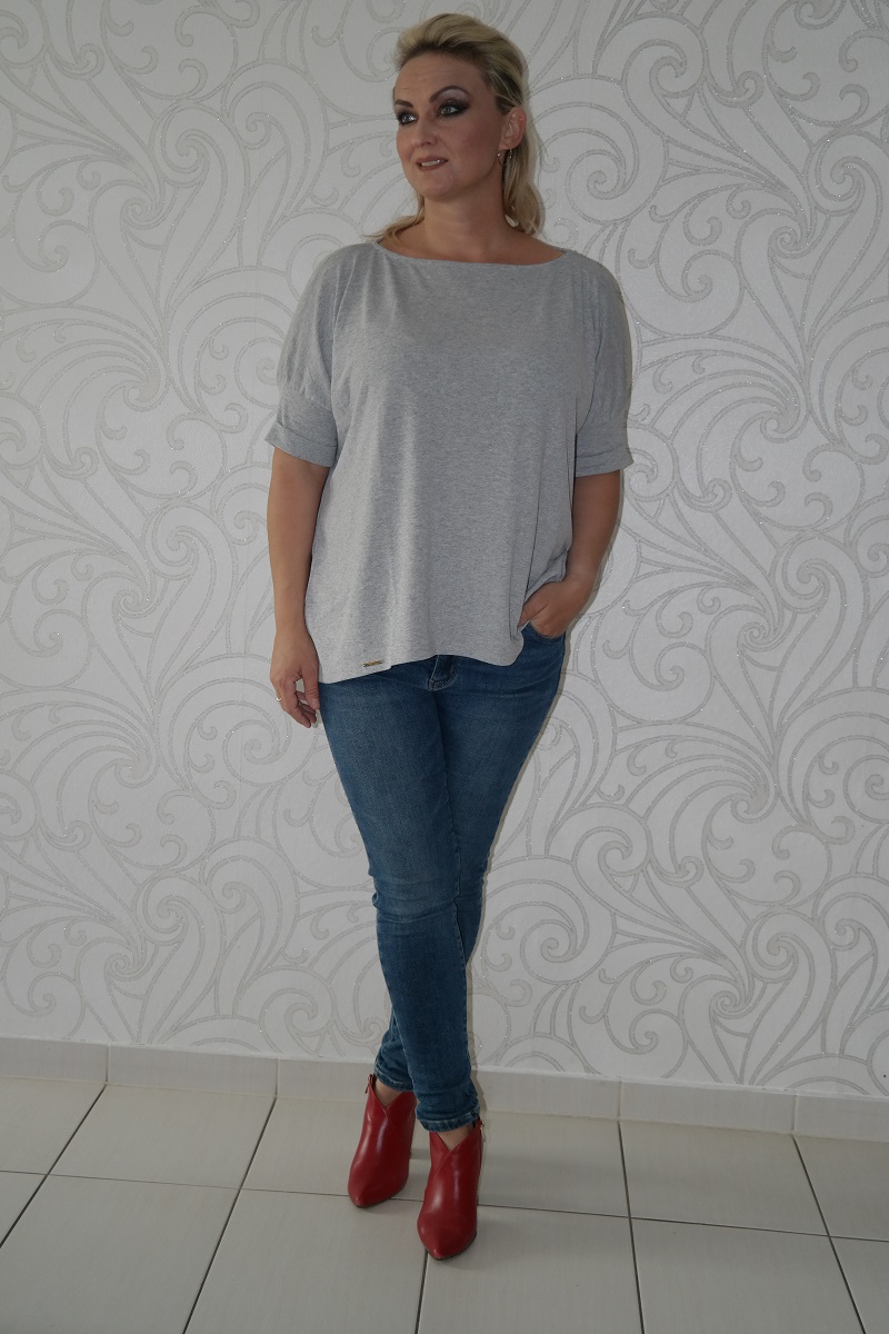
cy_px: 667
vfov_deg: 44.5
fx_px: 1630
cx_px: 444
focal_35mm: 44
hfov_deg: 30.5
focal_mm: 29
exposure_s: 1/50
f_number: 4
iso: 400
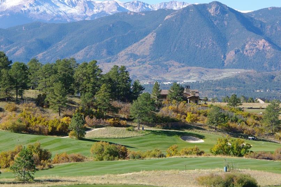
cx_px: 128
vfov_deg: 8.4
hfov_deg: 12.6
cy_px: 85
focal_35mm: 163
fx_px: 1269
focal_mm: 85
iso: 200
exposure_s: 1/250
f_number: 8
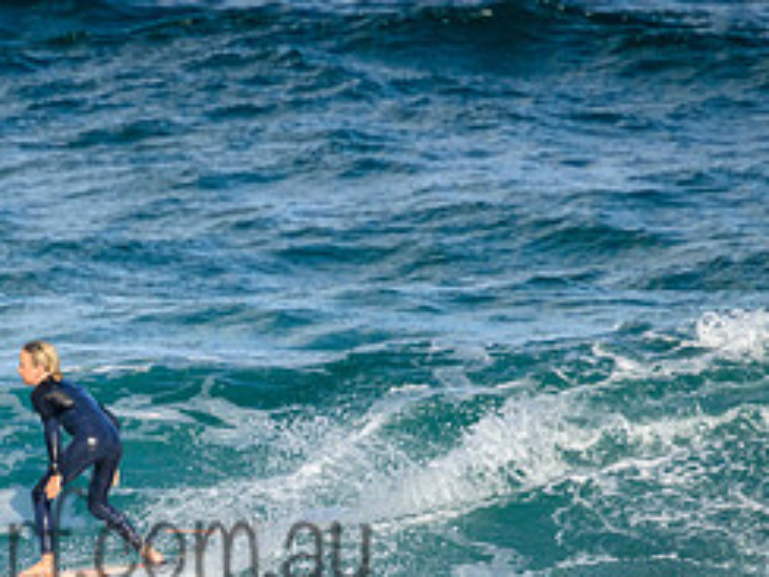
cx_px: 38
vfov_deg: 0.8
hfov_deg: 1.1
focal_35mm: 1826
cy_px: 509
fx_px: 40565
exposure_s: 1/1600
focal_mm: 800
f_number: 11
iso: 1000
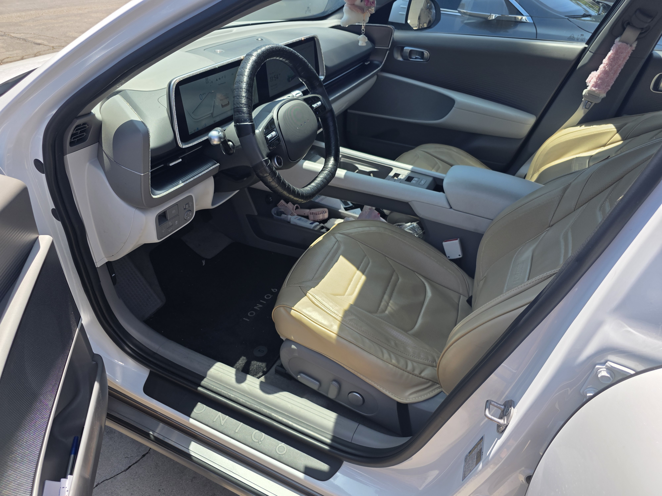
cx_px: 331
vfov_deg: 58.9
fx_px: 440
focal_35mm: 23
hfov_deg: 73.9
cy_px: 248
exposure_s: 1/2708
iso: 80
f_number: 1.7
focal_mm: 6.3
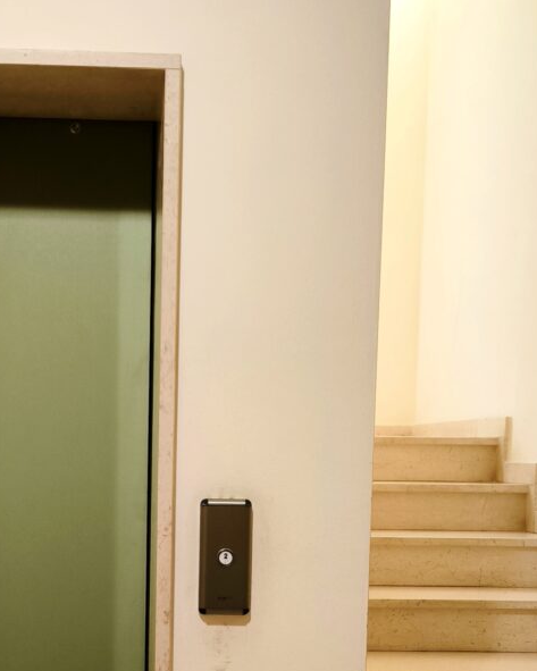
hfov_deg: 27.3
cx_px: 142
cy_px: 549
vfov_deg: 33.1
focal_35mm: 55
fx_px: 1092
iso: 439
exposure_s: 1/50
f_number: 1.9
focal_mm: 6.92
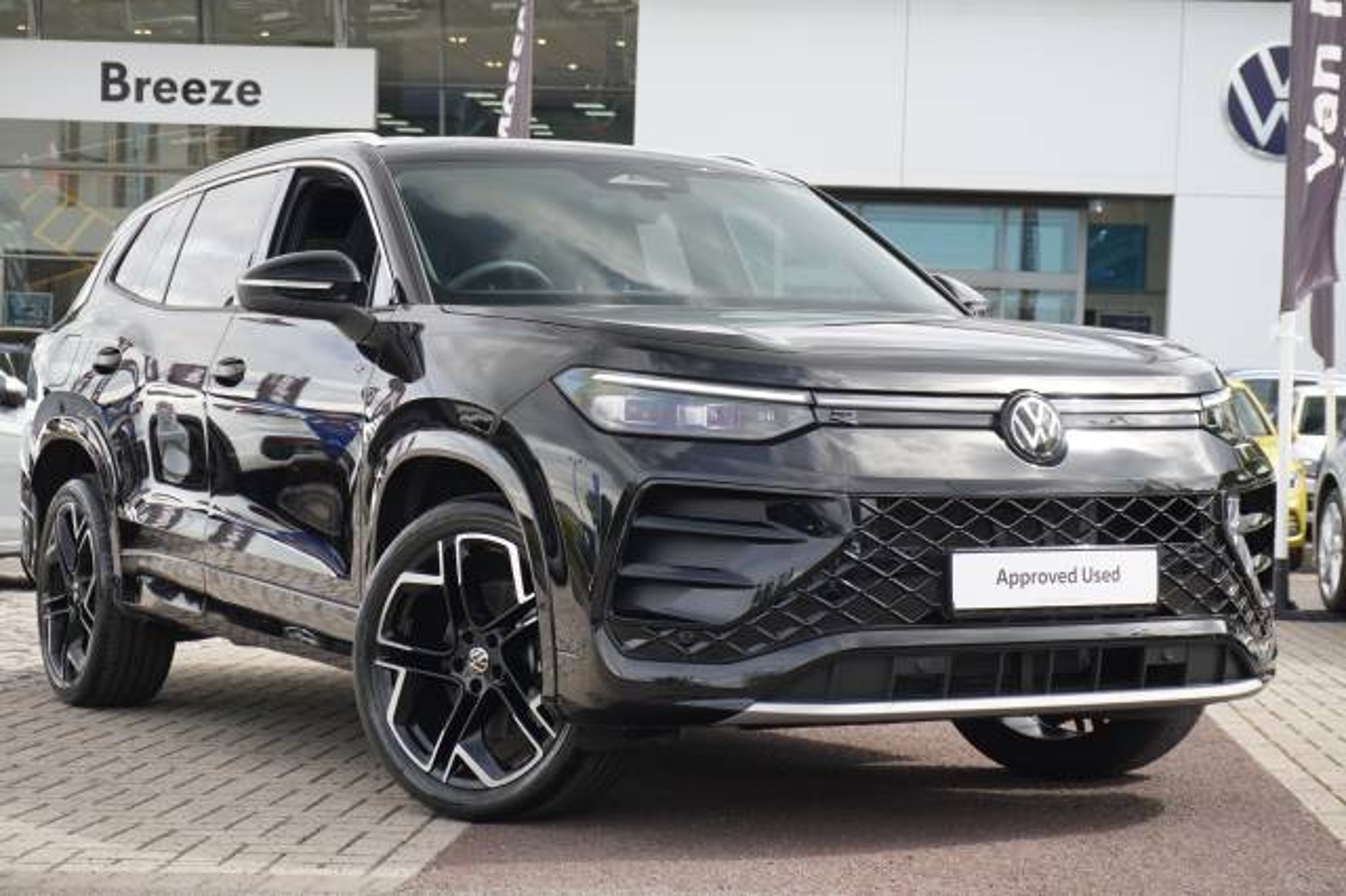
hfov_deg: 28.1
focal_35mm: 72
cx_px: 673
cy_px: 448
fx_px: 2690
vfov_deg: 18.9
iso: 100
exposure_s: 1/80
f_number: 5.6
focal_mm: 48
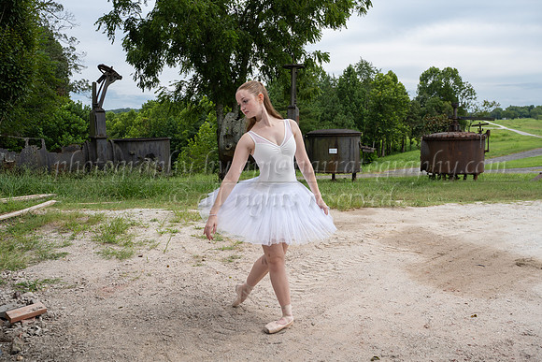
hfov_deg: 62.1
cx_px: 281
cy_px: 169
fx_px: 450
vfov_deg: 43.7
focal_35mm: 30
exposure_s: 1/500
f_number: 4
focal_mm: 28
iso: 100
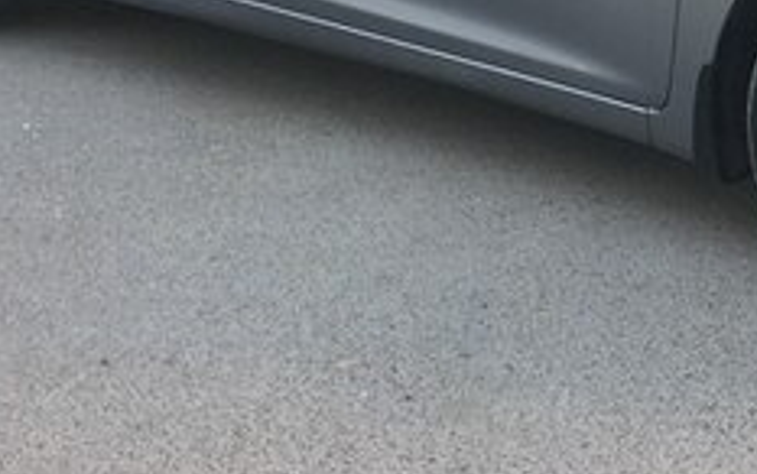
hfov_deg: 23.4
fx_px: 1796
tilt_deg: -9.9
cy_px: -118
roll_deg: +0.0
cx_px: 624
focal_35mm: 87
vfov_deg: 14.5
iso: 25
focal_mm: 4.15
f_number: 2.2
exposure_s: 1/118
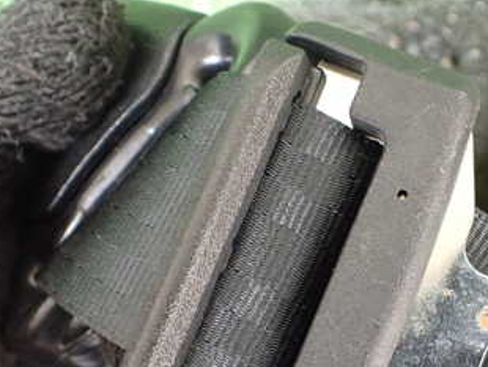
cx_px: 360
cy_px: 268
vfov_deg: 25.0
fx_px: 818
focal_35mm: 58
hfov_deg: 32.6
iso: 800
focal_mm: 5.4
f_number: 2.3
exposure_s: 1/60
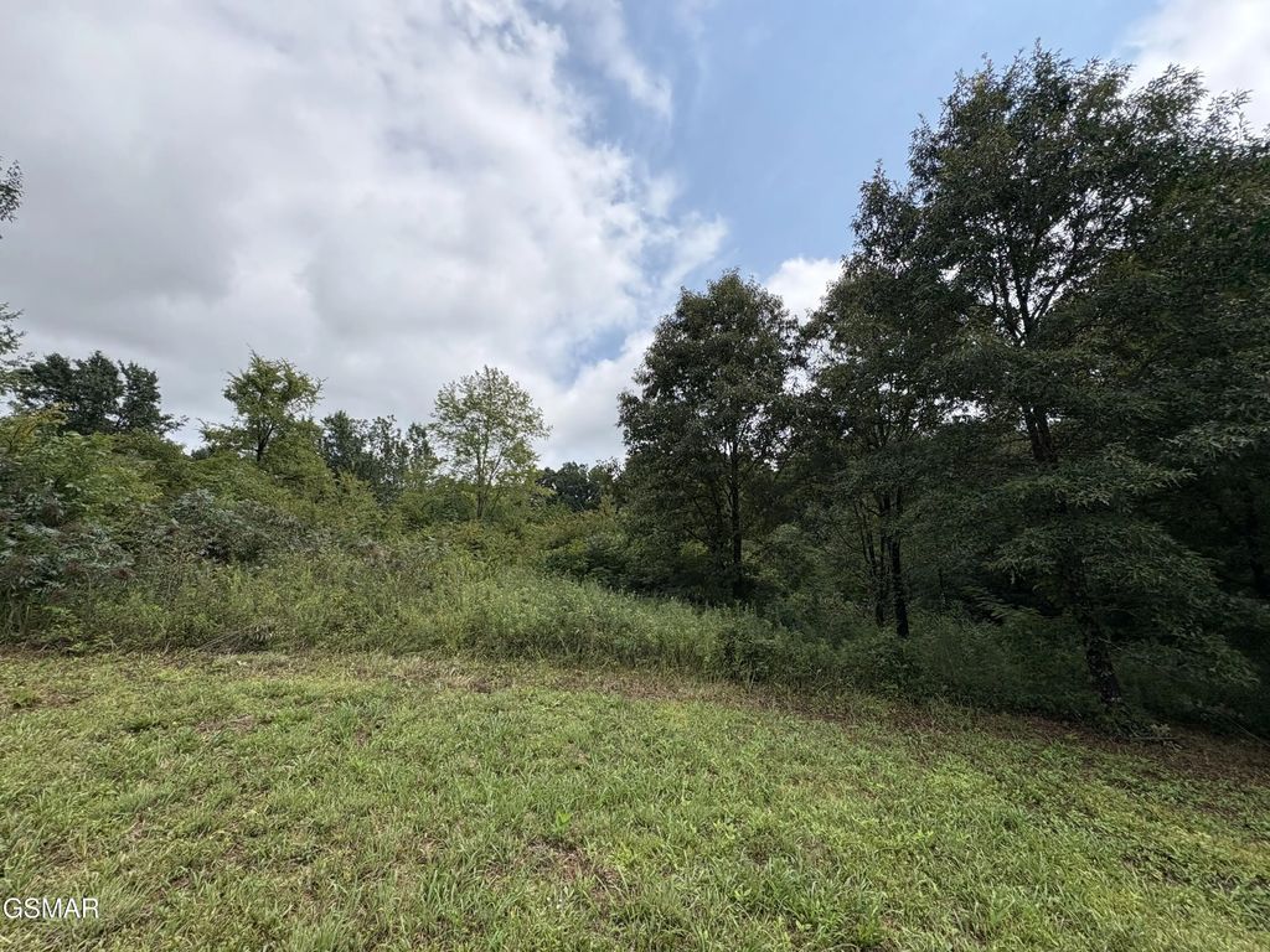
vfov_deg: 85.7
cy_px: 476
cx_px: 635
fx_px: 514
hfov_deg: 102.1
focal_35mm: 14
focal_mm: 2.22
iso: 50
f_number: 2.2
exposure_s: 1/2146
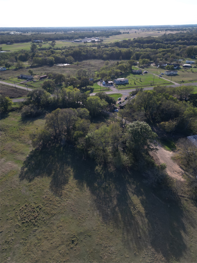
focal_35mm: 24
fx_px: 182
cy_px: 132
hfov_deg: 56.8
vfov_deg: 71.6
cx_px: 98
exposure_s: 1/2000
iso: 100
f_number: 1.7
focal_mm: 6.72
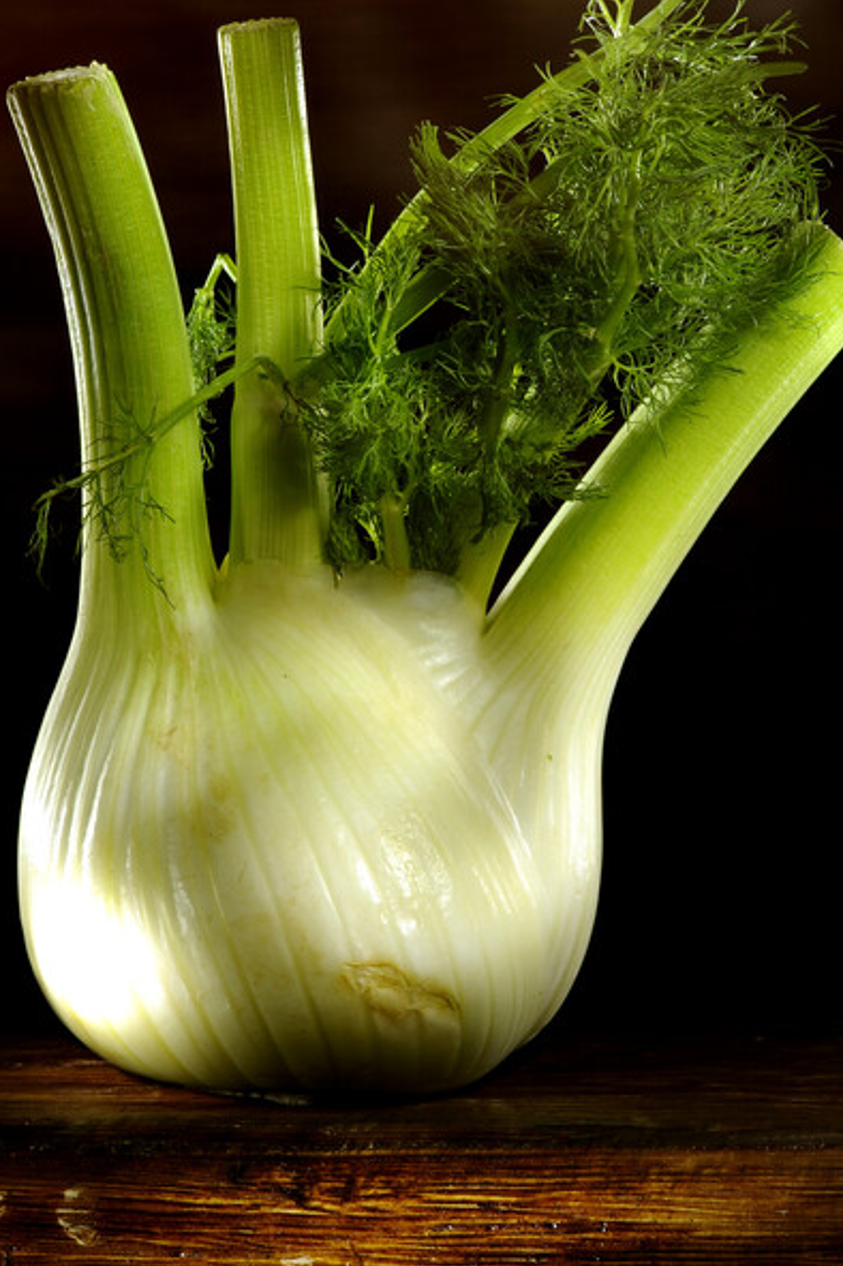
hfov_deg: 10.3
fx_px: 4677
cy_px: 528
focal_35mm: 133
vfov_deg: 15.4
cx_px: 453
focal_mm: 105
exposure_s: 11
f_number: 25
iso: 200
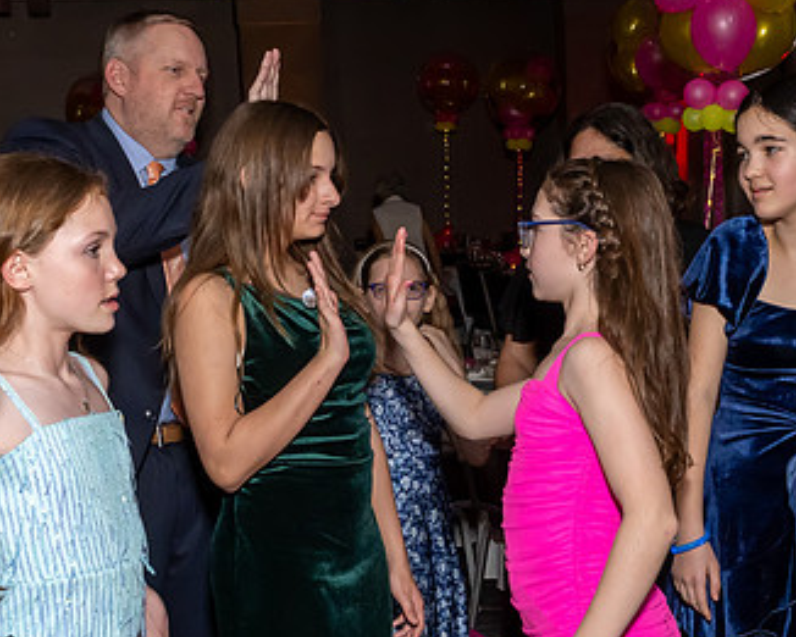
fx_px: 1343
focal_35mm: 57
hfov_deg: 33.0
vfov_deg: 26.5
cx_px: 438
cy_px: 425
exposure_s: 1/250
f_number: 7.1
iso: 800
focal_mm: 17
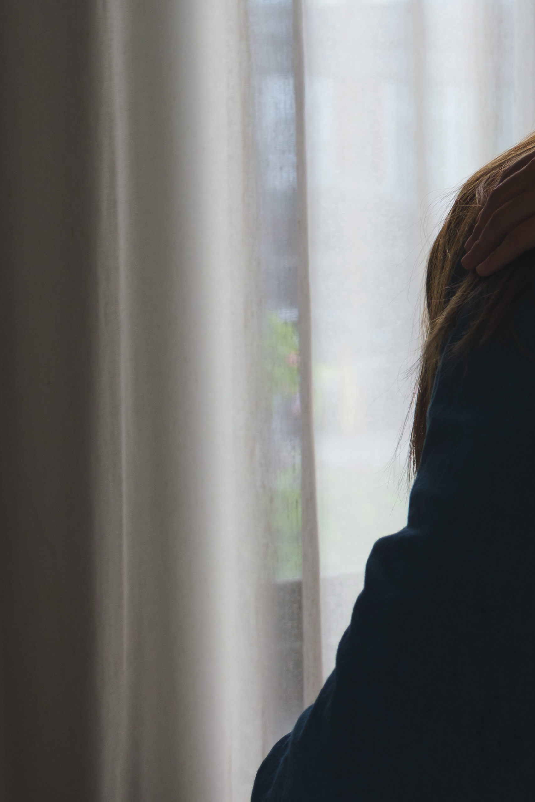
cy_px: 214
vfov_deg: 19.7
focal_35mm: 103
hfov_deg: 12.6
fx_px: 2296
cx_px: 817
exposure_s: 1/240
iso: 160
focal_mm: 28.3
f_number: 2.8
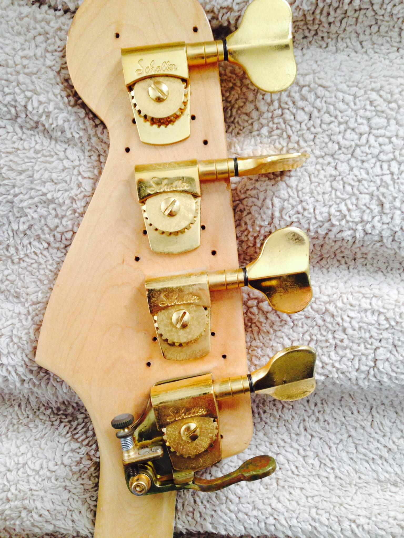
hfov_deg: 42.9
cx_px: 202
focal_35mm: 33
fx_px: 514
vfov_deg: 55.4
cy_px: 269
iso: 160
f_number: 2.4
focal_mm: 4.12
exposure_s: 1/20
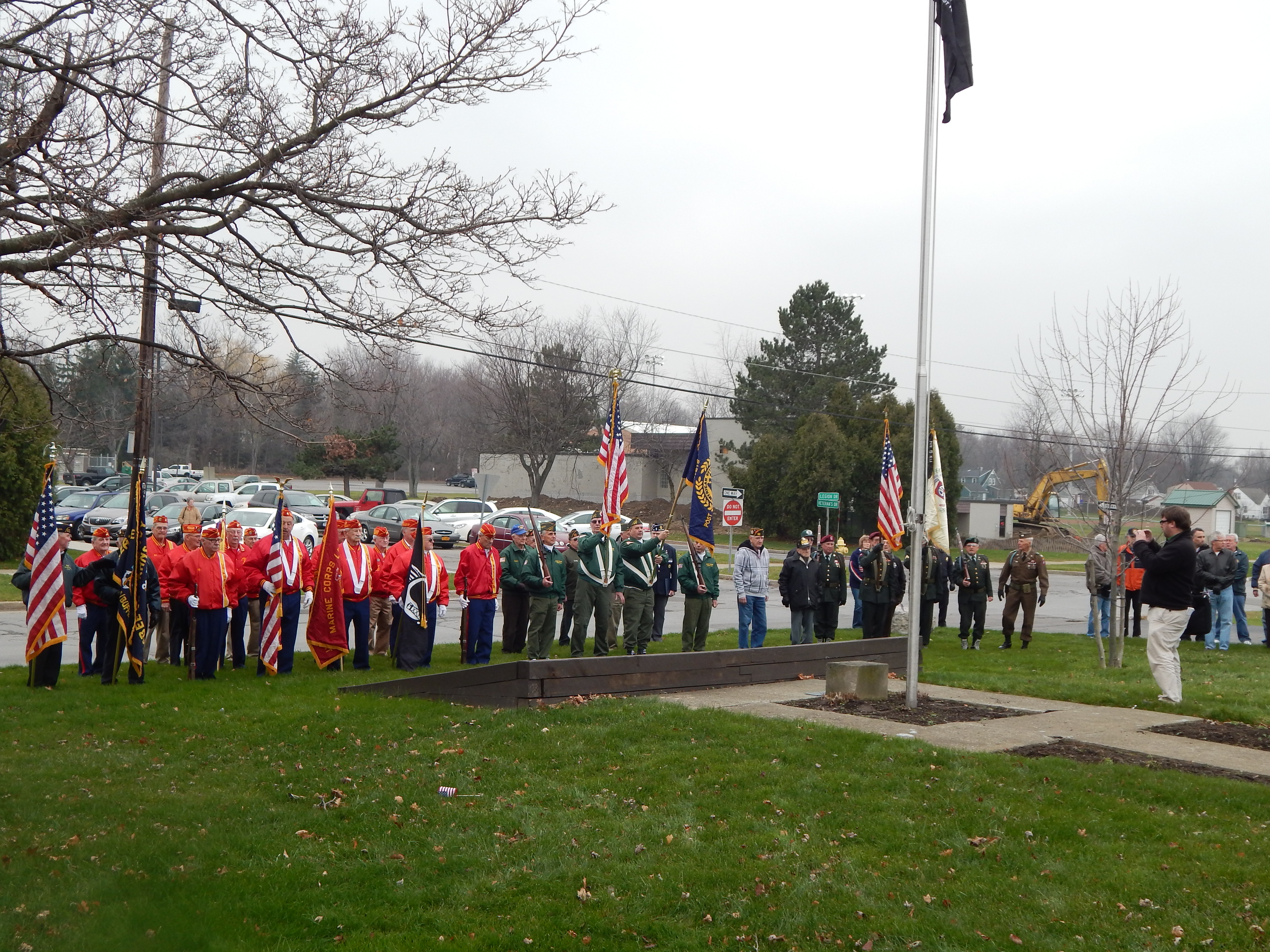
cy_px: 476
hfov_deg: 43.9
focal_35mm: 43
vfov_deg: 33.6
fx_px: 1578
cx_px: 635
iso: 125
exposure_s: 1/250
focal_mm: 7.7
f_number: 3.6
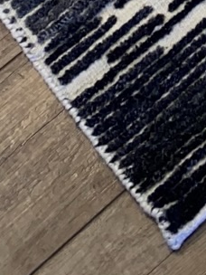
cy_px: -581
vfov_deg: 8.9
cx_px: 202
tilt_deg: -47.9
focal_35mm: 175
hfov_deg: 8.4
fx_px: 1389
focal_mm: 4.25
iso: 32
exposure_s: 1/23
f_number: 1.8
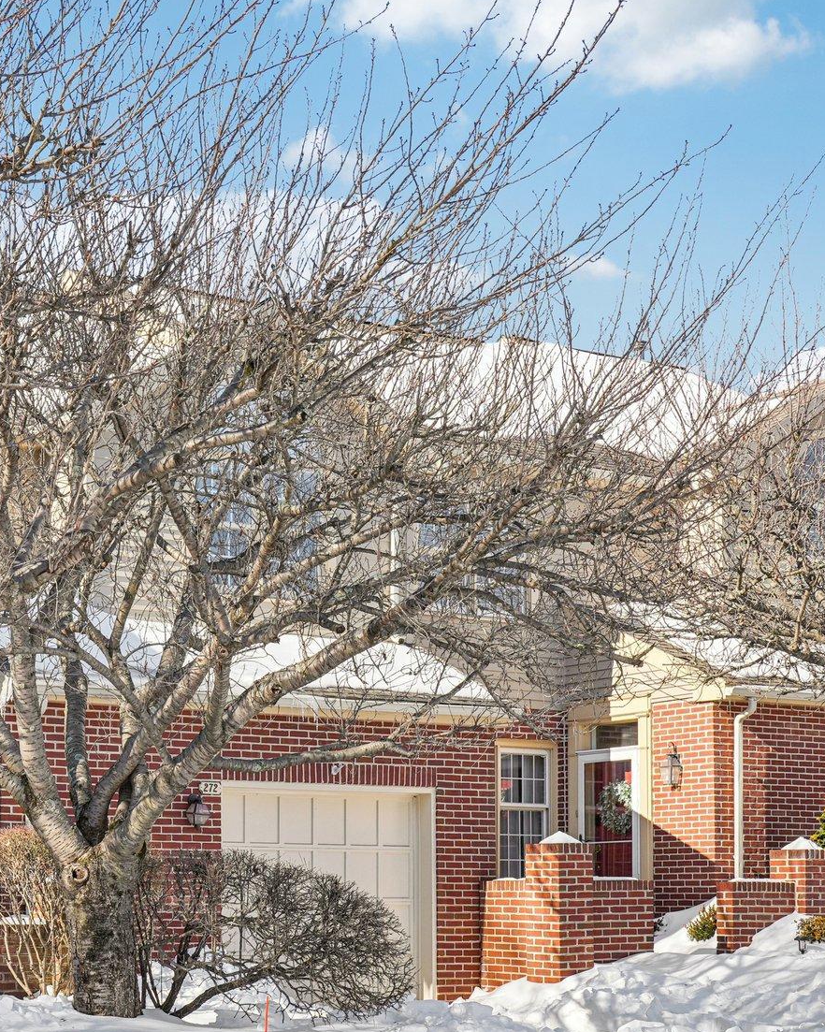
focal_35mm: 61
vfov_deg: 30.9
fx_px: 1862
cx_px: 57
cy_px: 590
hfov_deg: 24.2
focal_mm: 35
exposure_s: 1/160
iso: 100
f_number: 8
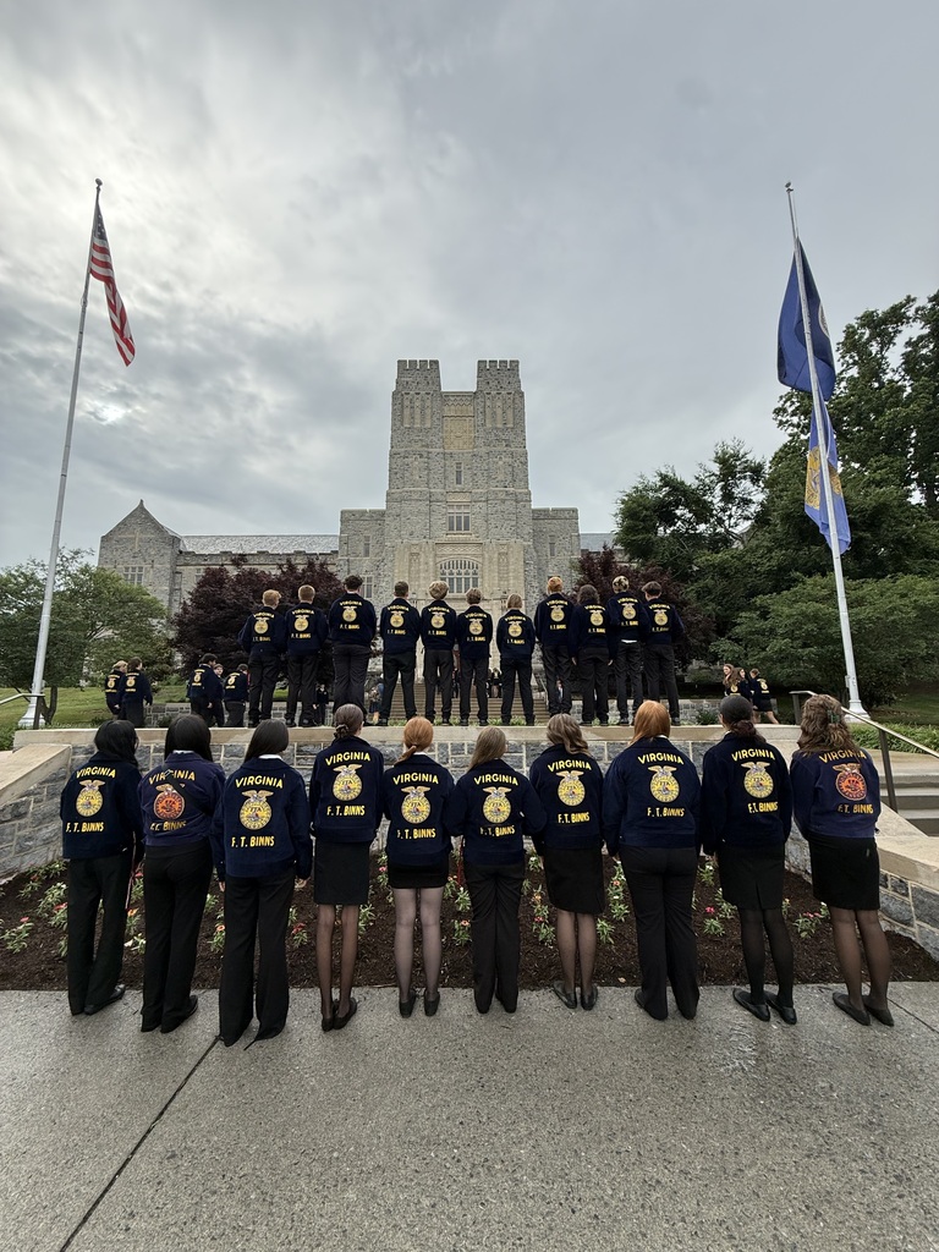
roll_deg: +0.3
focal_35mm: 14
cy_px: 626
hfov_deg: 85.7
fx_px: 506
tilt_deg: +9.8
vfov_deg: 102.1
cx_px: 470
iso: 64
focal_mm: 2.22
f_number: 2.2
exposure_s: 1/914
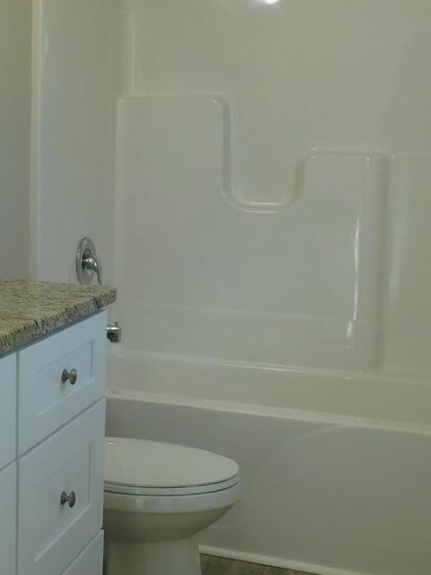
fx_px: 963
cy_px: 226
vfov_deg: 33.1
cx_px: 56
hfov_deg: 24.6
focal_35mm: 58
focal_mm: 4.3
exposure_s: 1/125
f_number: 3.3
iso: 125
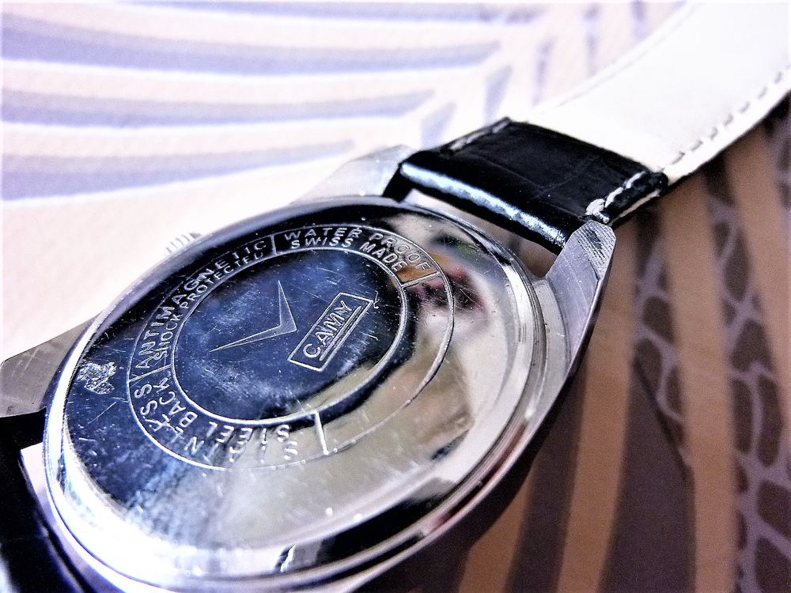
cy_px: 296
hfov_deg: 69.4
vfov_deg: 54.9
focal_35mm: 25
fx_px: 571
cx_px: 396
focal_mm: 4.5
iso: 400
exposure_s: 1/15
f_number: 3.3
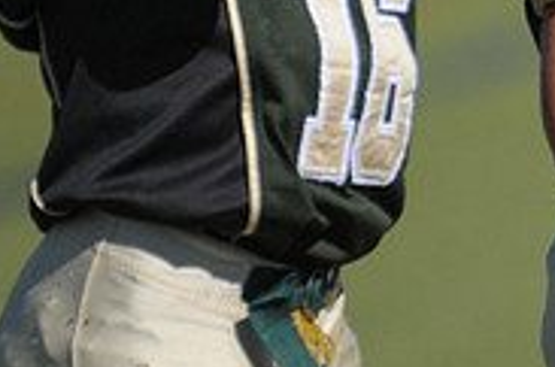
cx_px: 873
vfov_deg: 0.7
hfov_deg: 1.1
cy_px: -153
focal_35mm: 1904
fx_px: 29277
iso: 640
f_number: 4
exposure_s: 1/5000
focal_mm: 400
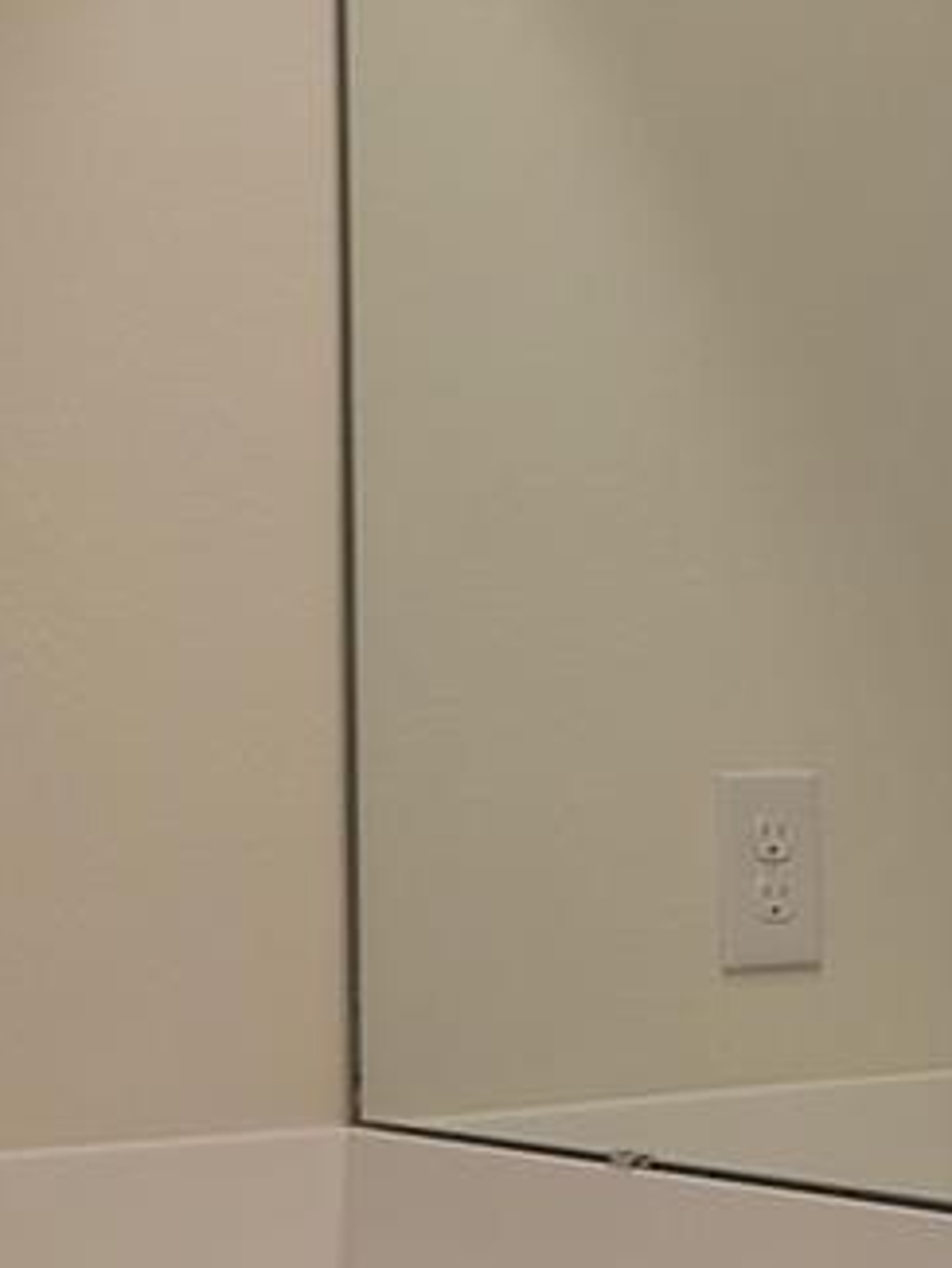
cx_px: 874
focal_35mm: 96
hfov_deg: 15.2
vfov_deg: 20.4
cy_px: 741
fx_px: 3518
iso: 40
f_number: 1.8
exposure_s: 1/133
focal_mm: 5.4
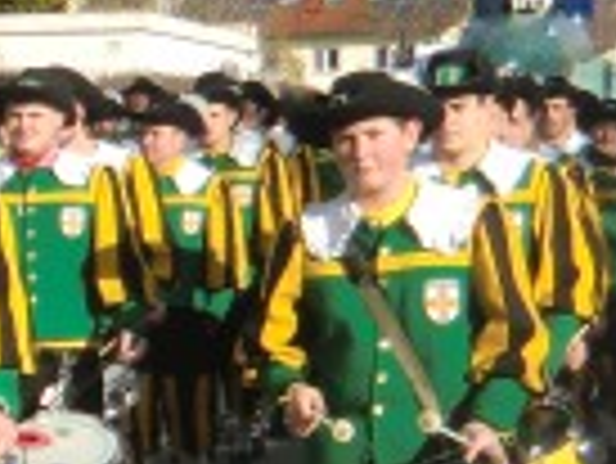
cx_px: -477
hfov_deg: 12.8
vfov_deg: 10.6
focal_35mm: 140
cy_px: 356
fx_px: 2494
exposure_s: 1/800
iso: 64
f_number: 3.2
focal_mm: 4.3
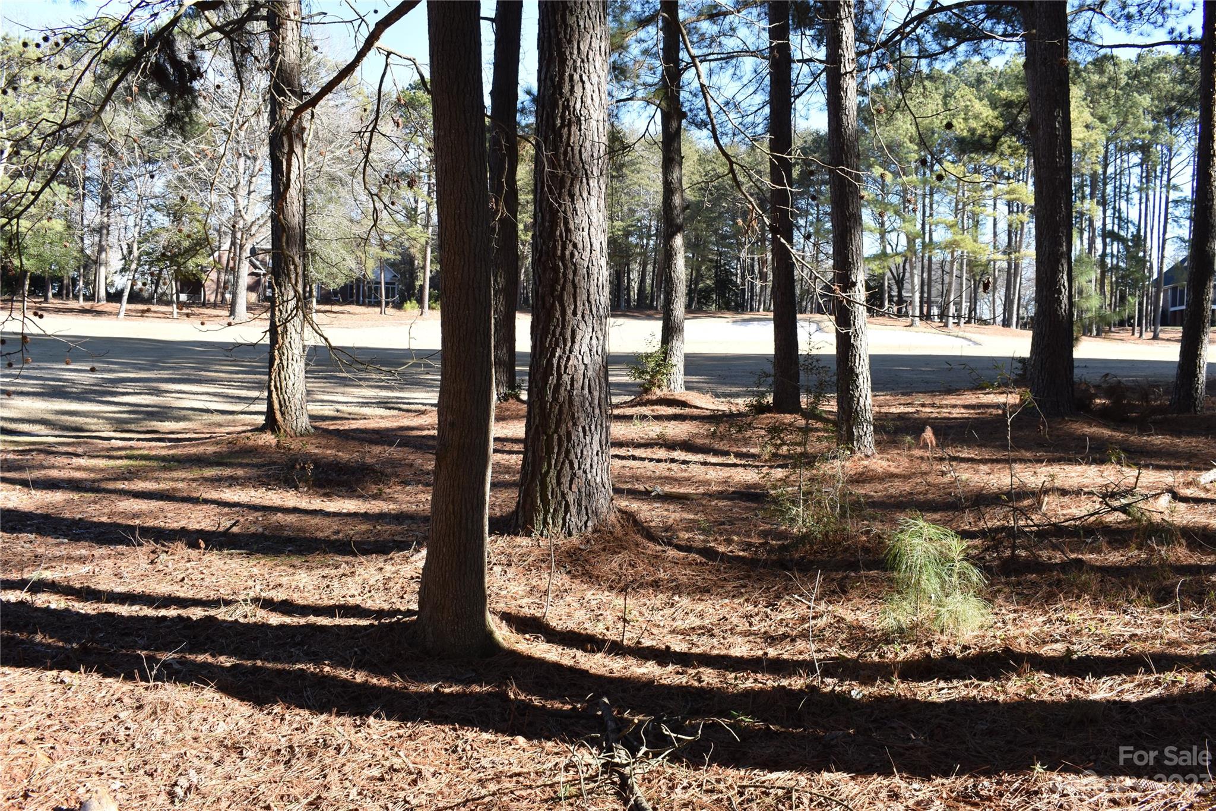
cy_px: 406
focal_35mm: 33
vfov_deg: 40.0
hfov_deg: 57.2
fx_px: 1114
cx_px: 608
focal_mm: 22
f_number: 8
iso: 400
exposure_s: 1/250
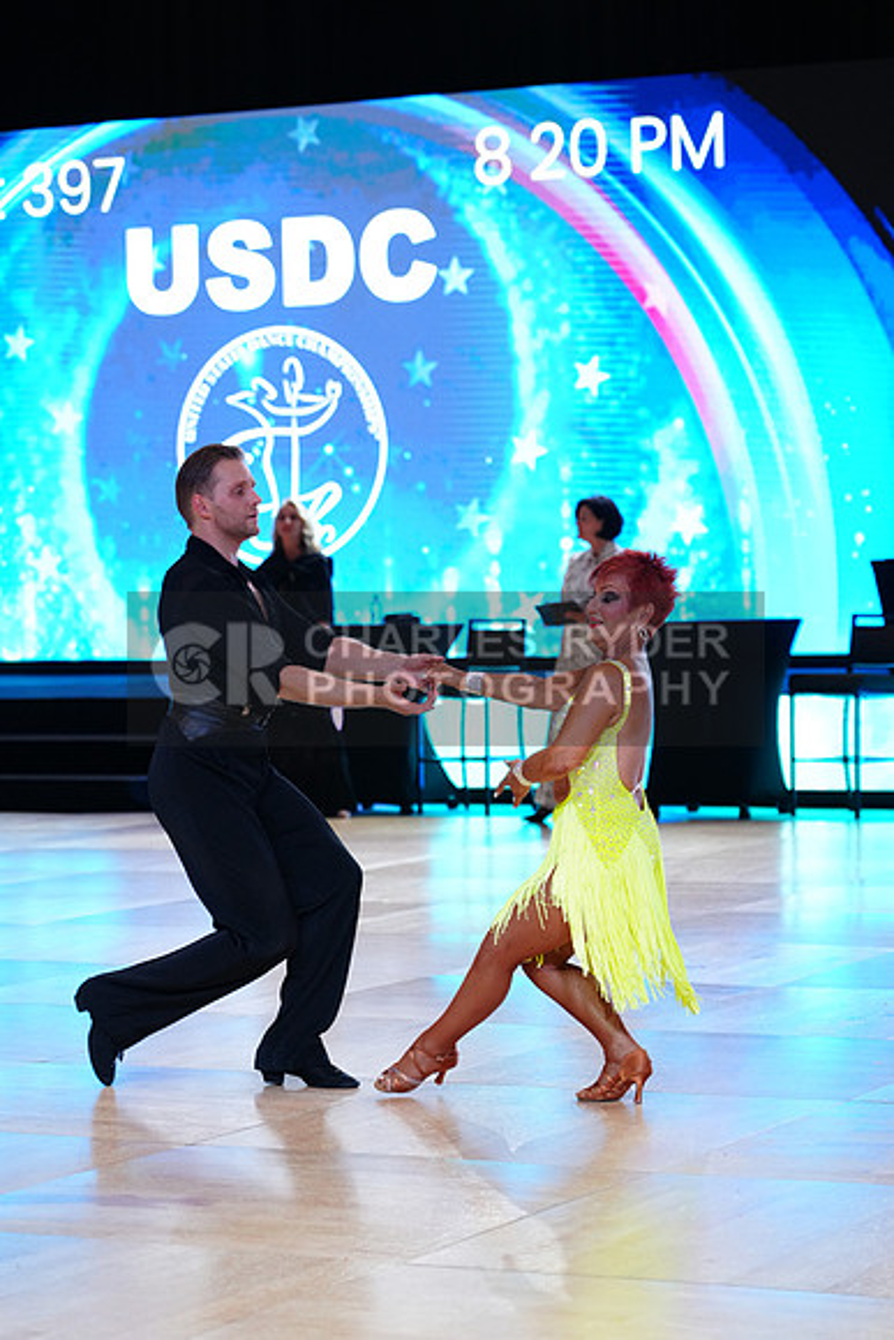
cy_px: 670
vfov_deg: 20.2
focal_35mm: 101
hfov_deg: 13.6
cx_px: 447
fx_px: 3760
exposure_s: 1/400
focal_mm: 101
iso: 2500
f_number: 4
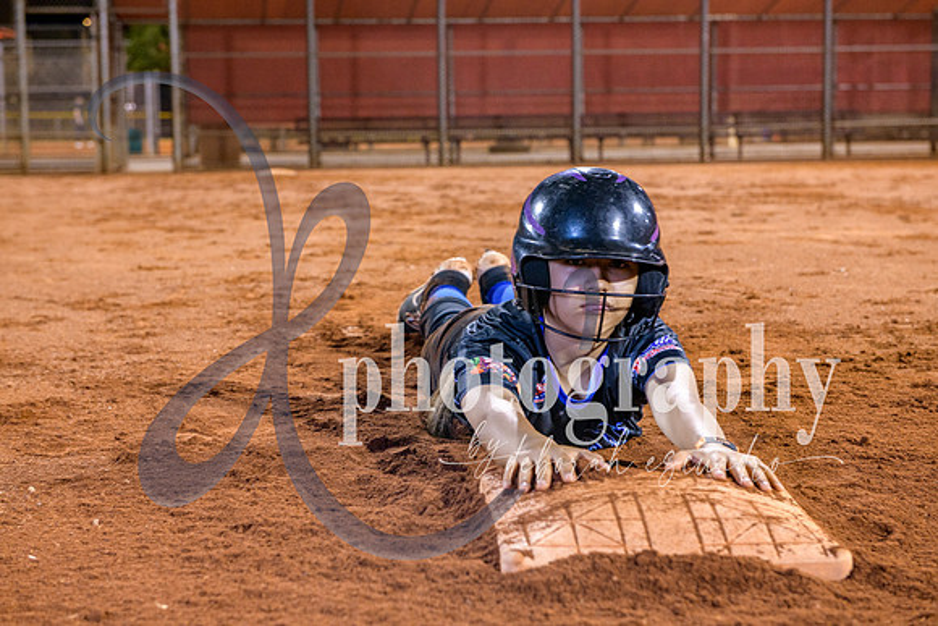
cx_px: 469
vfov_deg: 19.5
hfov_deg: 28.8
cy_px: 313
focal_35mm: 70
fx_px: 1824
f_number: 5
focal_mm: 70
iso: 2000
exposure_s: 1/80
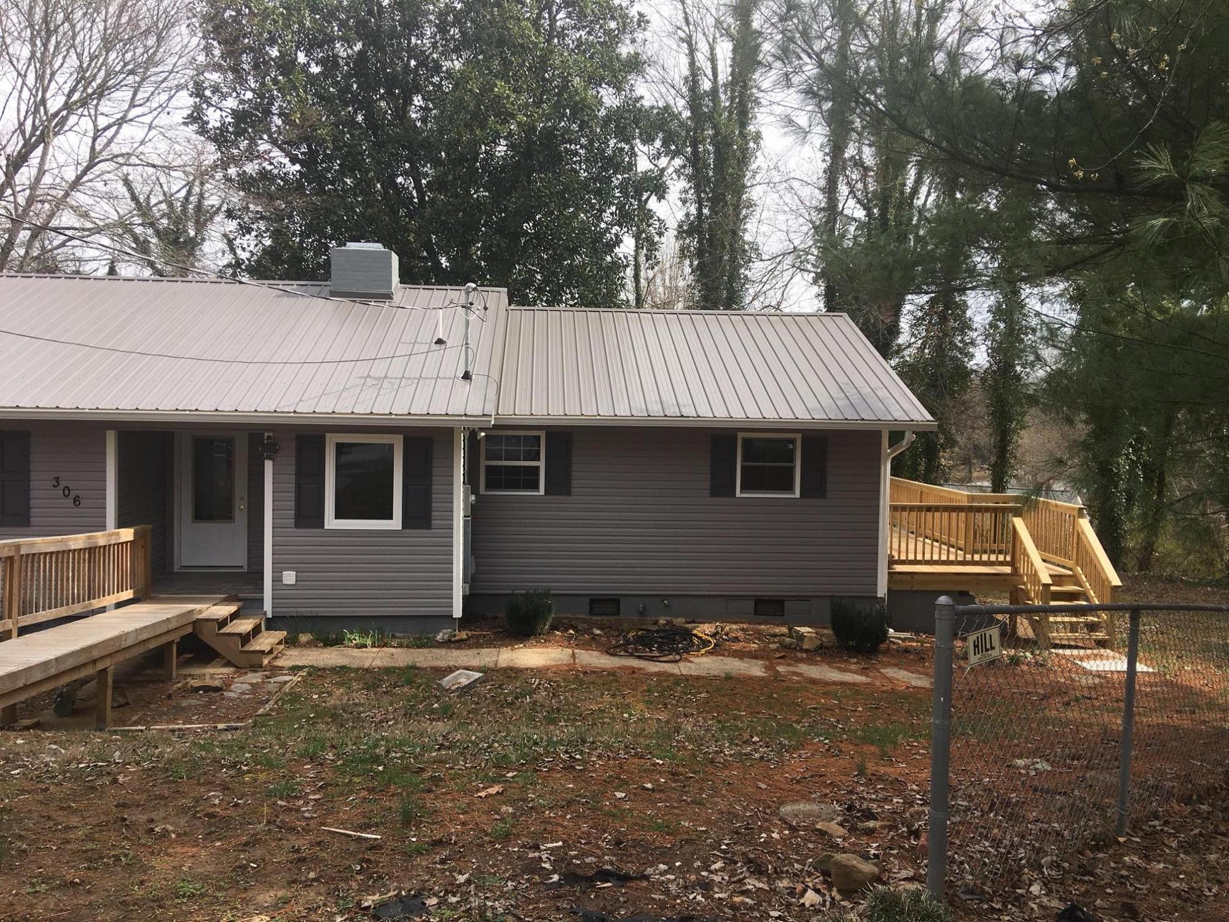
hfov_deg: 61.7
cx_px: 614
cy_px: 461
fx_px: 1030
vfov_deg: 48.2
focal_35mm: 29
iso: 25
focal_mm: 4.15
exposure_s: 1/785
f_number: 2.2
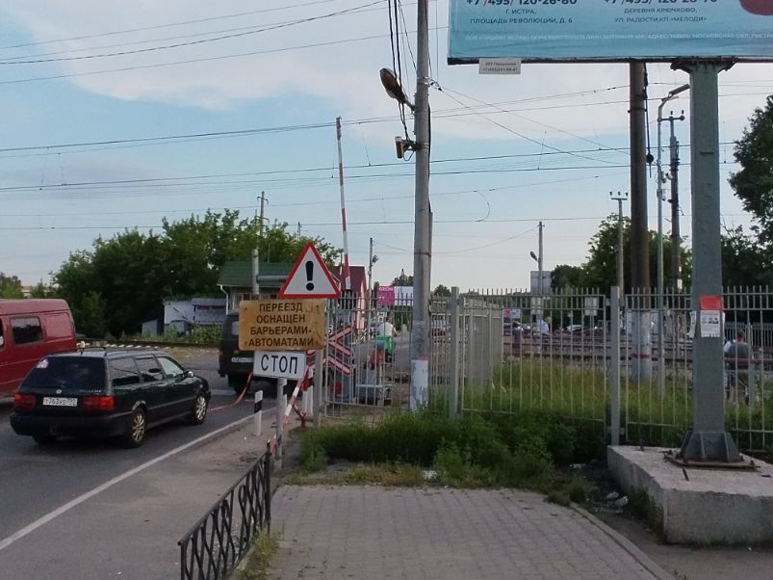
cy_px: 233
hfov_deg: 67.3
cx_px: 397
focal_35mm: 26
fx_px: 581
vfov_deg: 52.7
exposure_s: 1/1156
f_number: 2.2
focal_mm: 1.65
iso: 50
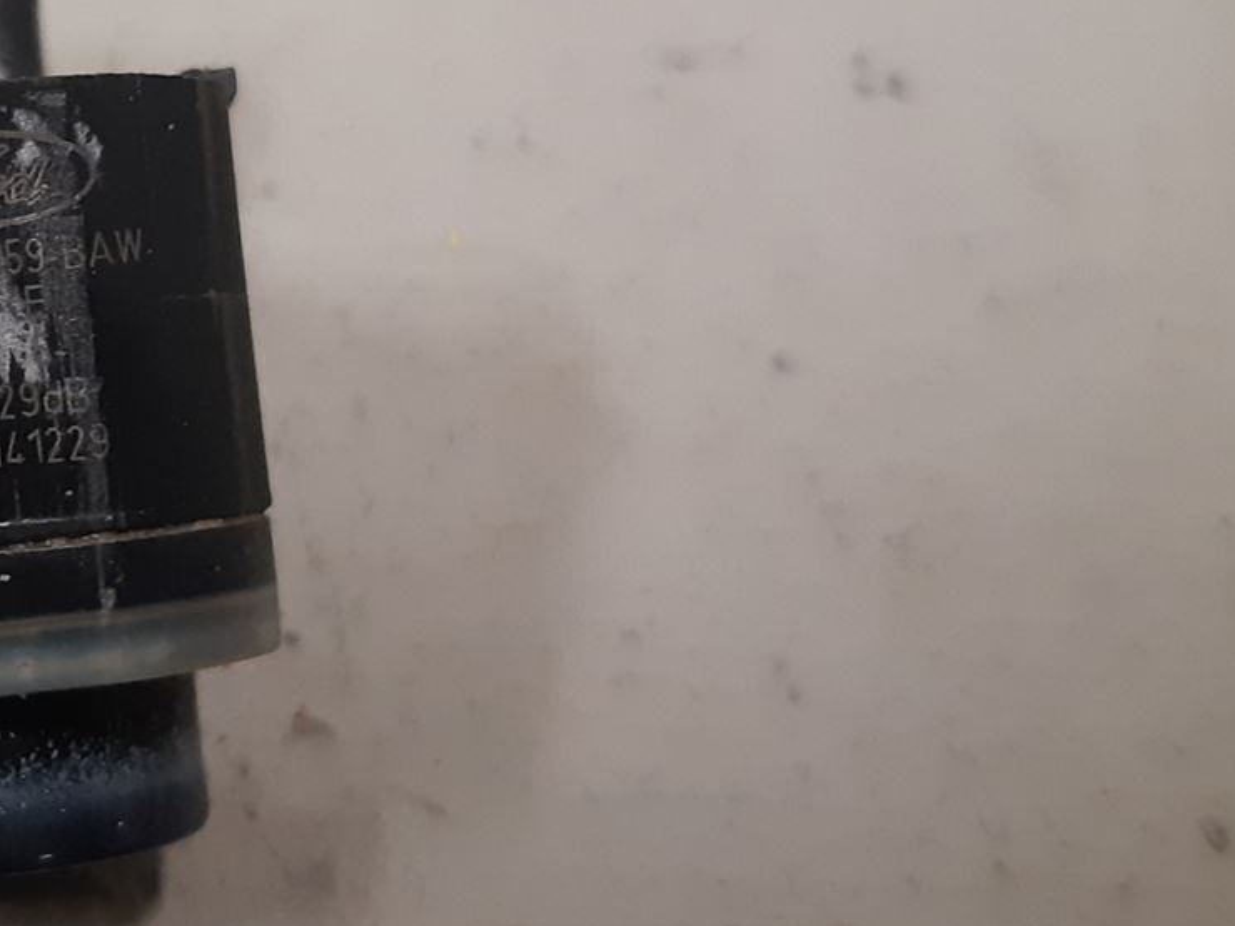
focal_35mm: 72
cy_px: 279
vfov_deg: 20.3
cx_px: -108
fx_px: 2569
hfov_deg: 25.2
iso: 200
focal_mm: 3.93
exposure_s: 1/50
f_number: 1.7
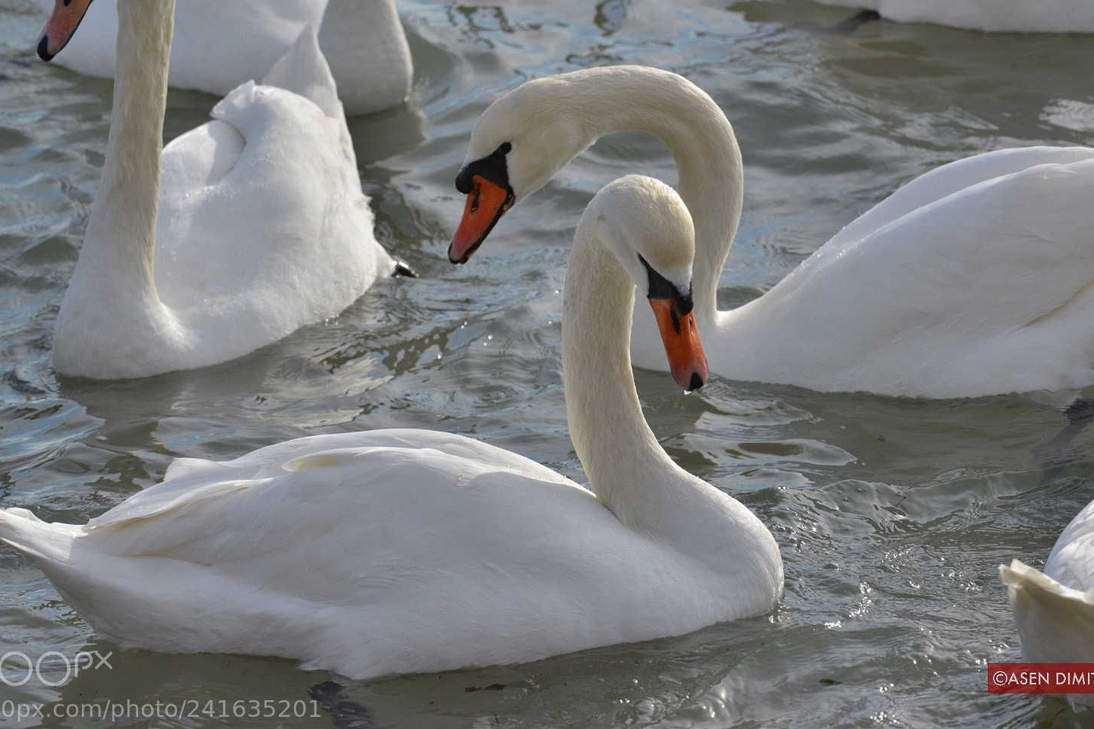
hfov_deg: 9.3
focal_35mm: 222
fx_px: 6747
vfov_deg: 6.2
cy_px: 364
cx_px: 531
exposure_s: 1/500
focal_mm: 200
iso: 200
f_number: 9
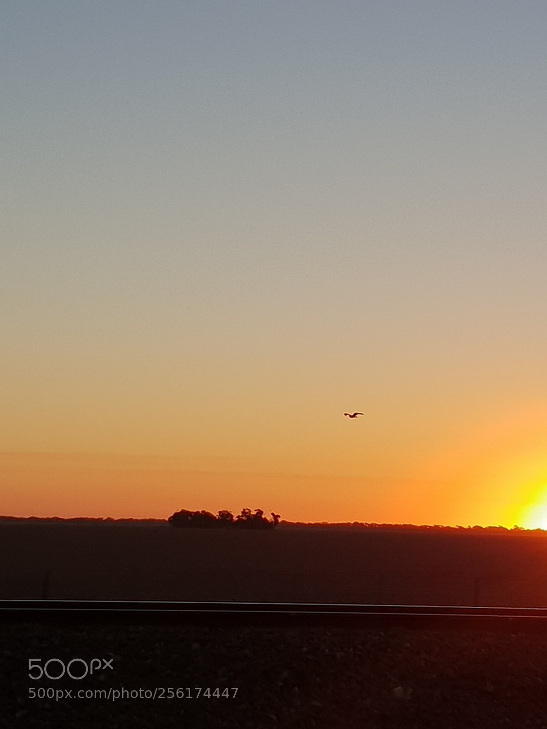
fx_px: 548
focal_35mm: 26
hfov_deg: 53.1
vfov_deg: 67.3
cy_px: 364
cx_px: 274
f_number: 2.4
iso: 50
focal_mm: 4.3
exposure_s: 1/681
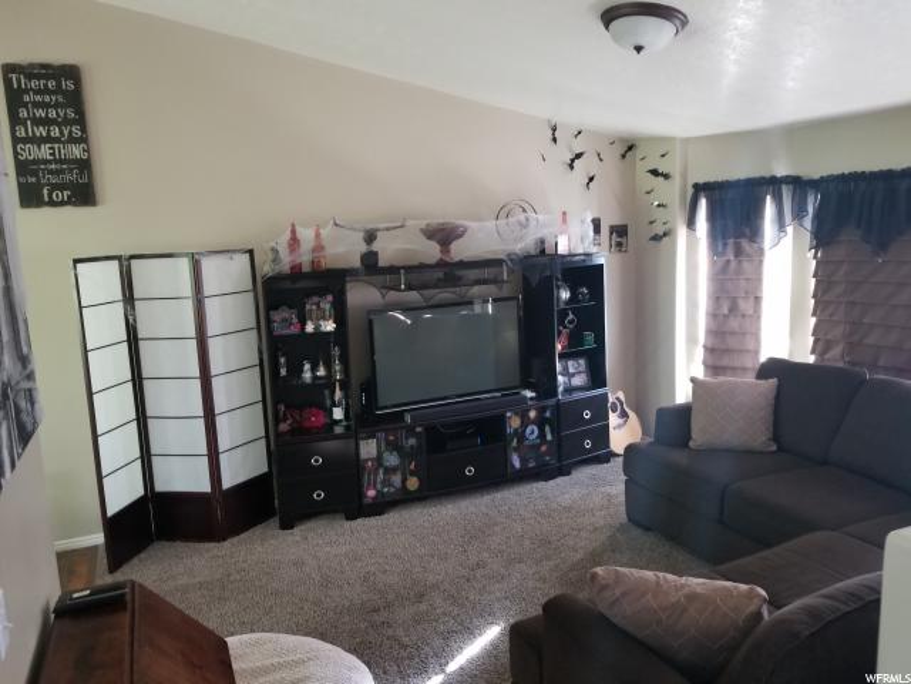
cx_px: 456
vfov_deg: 53.1
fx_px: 684
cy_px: 342
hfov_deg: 67.3
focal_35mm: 26
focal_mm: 4.25
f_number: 1.7
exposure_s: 1/13
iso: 200
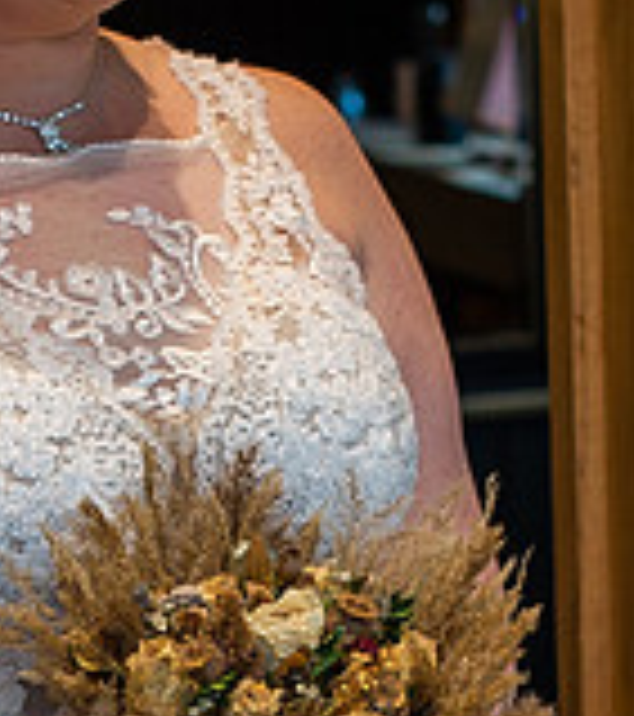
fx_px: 5477
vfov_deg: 7.4
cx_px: 198
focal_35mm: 248
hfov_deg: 6.6
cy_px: 958
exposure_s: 1/80
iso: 160
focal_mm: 35
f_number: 3.2
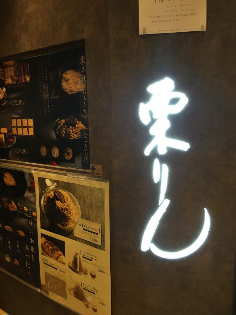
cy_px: 158
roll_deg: +0.6
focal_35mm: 29
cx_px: 118
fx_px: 264
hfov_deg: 48.2
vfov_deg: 61.7
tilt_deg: -7.9
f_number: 2.2
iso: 100
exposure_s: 1/30
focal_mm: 4.15
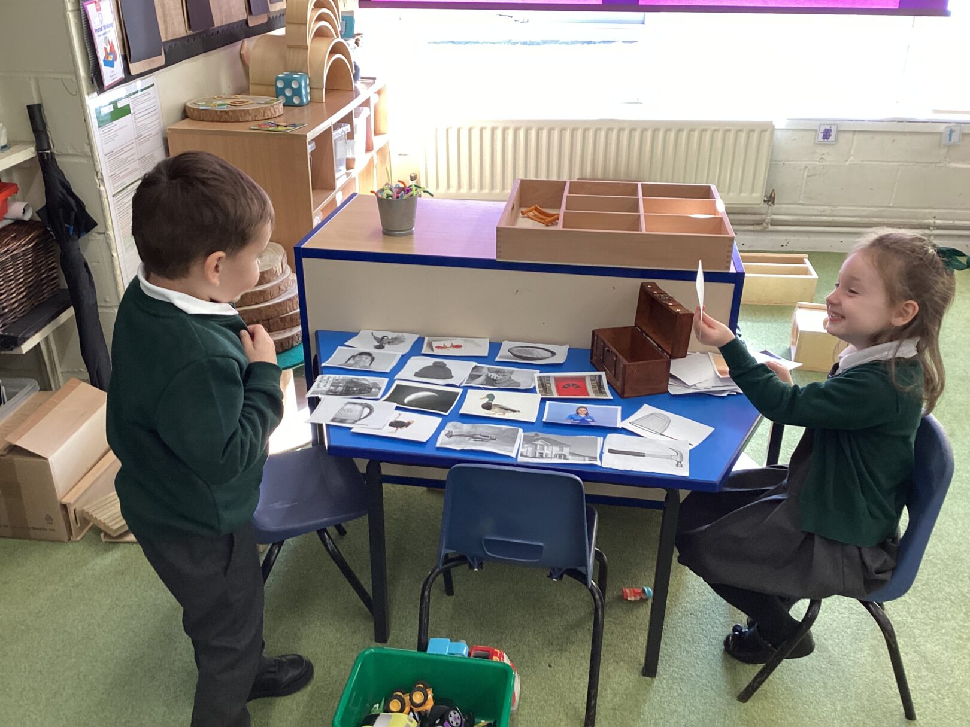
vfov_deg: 45.4
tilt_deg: -26.4
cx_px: 485
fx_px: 869
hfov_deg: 58.4
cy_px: 364
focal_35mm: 31
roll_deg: -0.5
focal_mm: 3.3
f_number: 2.4
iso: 64
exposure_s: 1/50
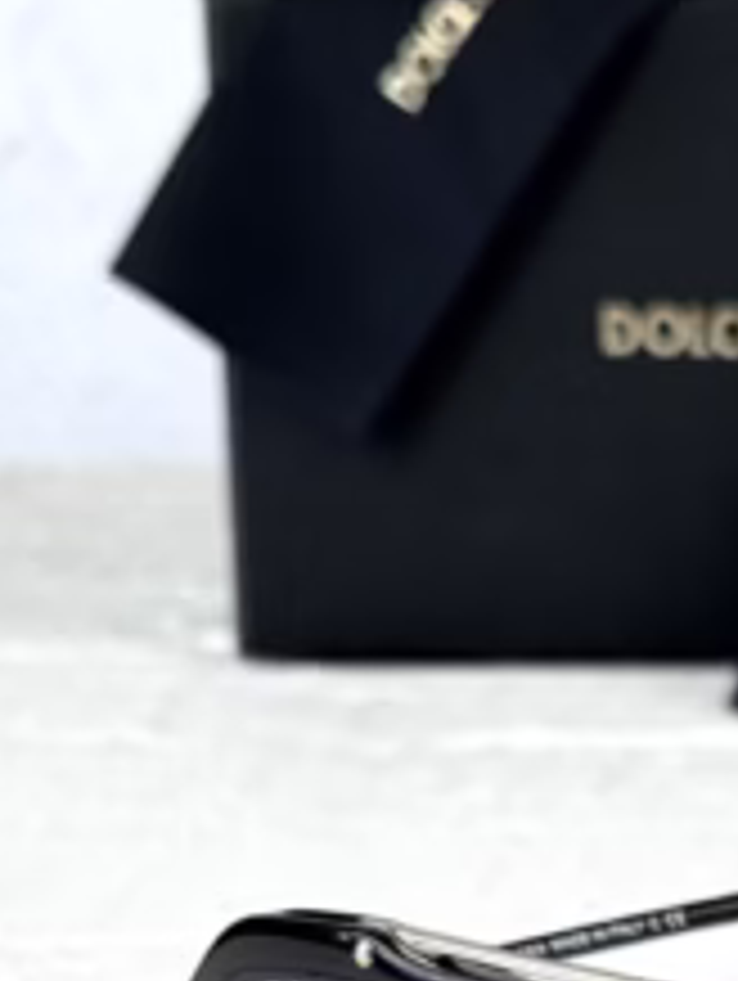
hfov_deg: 8.2
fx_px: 4993
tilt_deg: -17.0
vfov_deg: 11.0
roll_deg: -0.1
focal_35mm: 176
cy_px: 1210
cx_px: 1166
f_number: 1.78
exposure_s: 1/609
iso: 64
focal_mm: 6.76
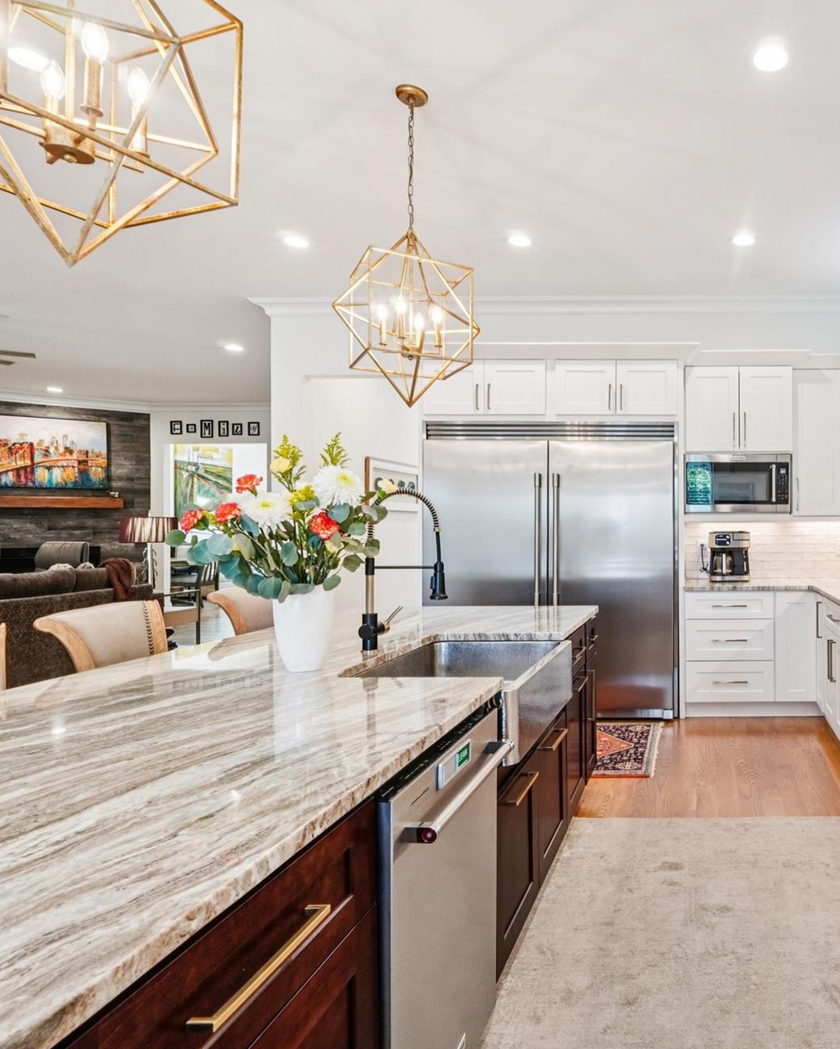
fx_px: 684
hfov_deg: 56.9
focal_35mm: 22
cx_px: 708
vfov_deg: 75.0
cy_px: 532
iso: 400
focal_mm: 10
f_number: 8
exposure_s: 1/15
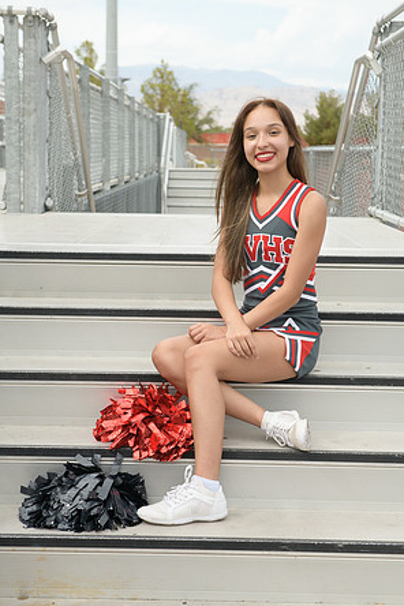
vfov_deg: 28.5
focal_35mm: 71
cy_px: 306
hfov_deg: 19.2
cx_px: 203
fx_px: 1195
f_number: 5.6
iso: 800
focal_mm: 70
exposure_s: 1/1250
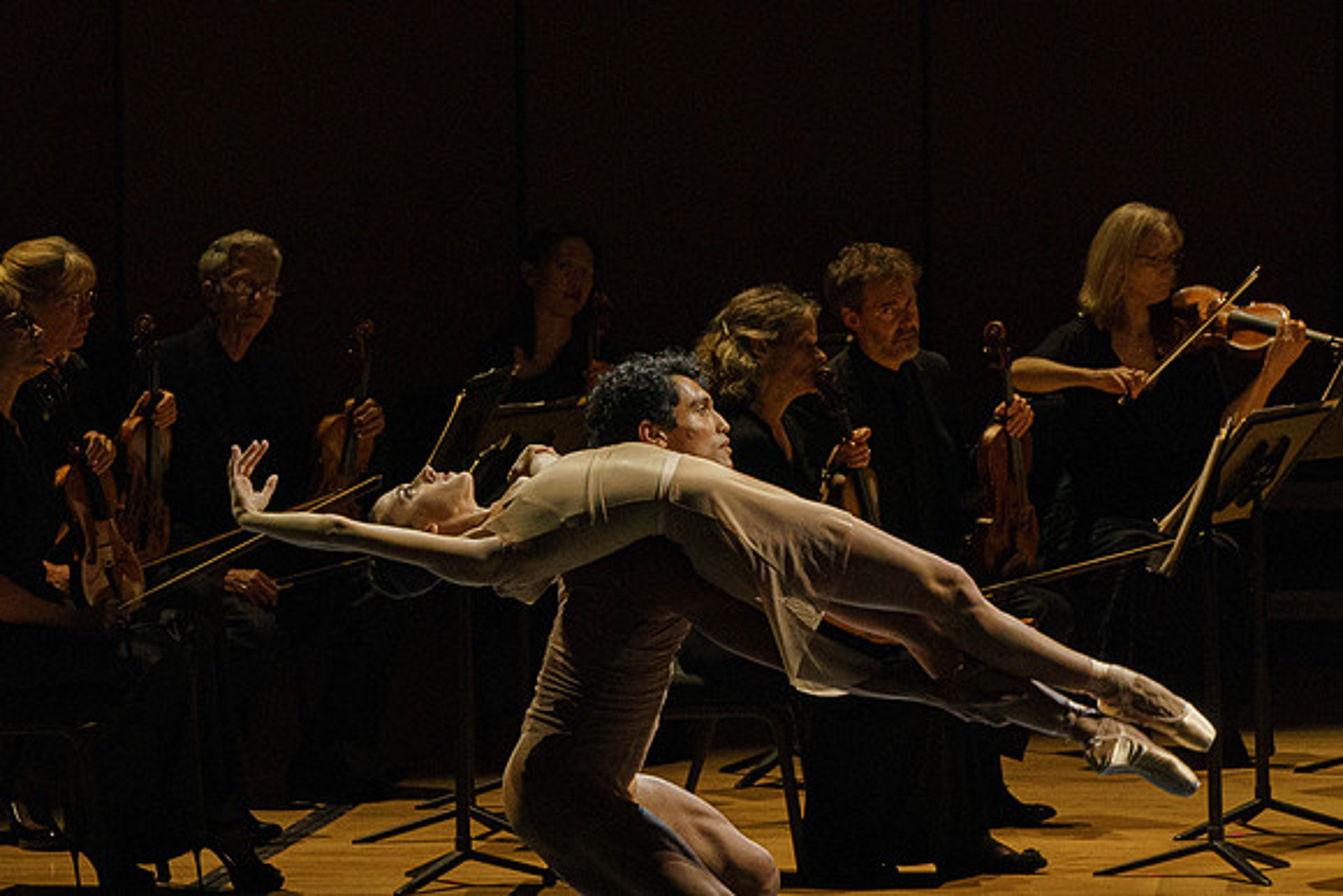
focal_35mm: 406
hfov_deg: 5.1
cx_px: 598
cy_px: 469
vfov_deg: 3.4
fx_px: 15141
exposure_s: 1/250
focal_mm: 215
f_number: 13
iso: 4000
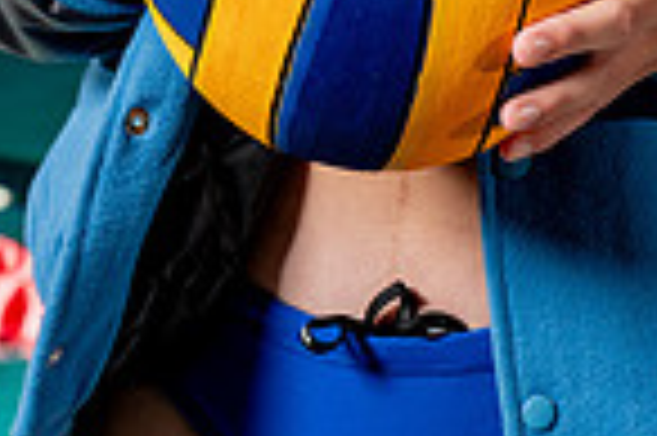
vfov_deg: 7.2
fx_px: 3318
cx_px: 418
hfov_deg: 11.3
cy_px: -535
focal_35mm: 182
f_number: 6.3
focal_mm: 59
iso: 400
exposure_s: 1/250
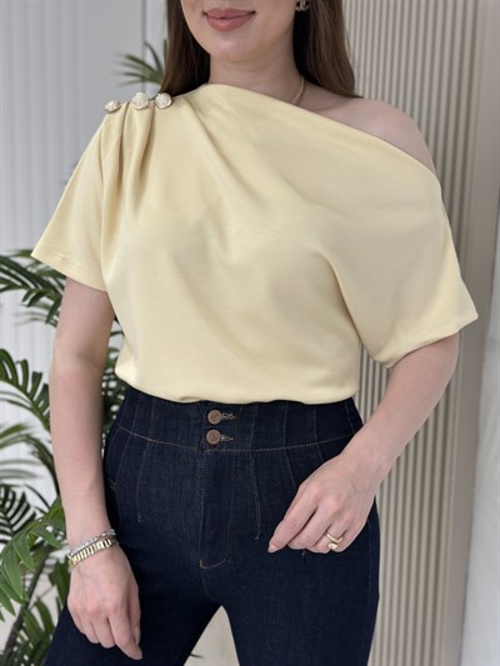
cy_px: 333
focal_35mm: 48
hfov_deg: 30.3
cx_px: 250
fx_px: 924
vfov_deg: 39.6
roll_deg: -2.0
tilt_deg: -8.2
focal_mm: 6.86
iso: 80
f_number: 1.78
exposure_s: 1/240
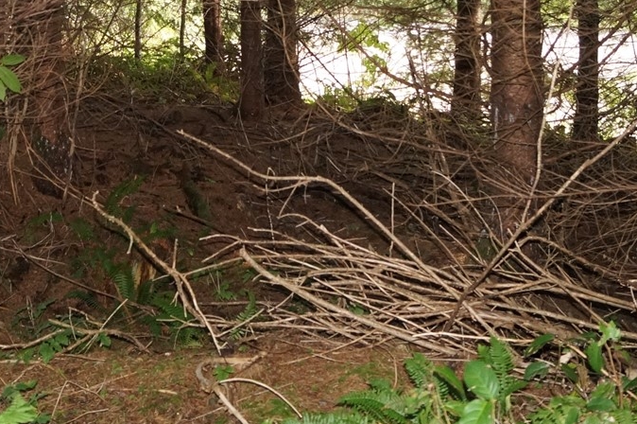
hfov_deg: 29.3
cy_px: -28
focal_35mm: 68
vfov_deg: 19.2
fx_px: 1202
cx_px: 169
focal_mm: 18
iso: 800
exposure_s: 1/160
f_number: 3.5
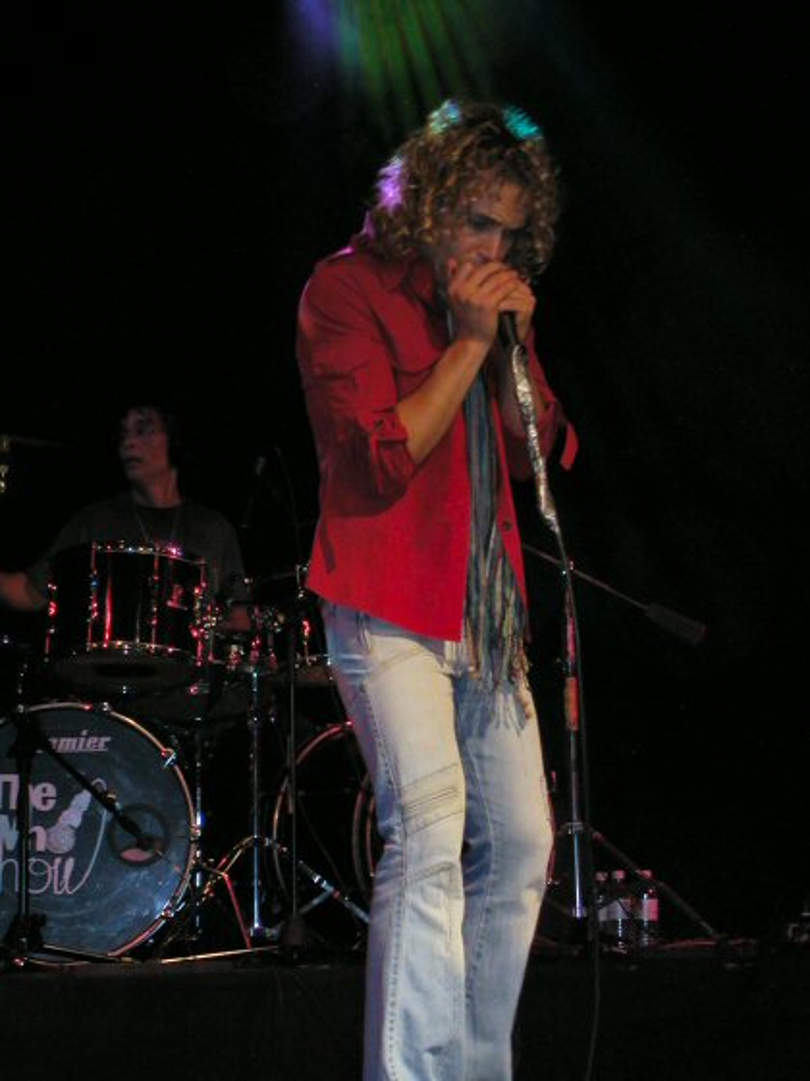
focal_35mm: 87
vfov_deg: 22.5
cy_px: 540
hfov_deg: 17.0
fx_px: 2714
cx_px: 405
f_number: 4.3
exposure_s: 1/59.9
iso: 200
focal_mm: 13.3
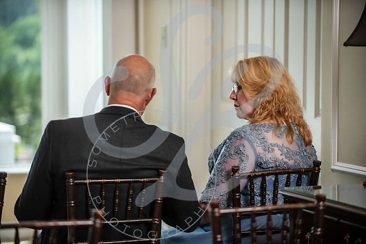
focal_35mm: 125
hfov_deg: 16.3
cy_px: 122
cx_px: 183
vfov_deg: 10.9
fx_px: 1275
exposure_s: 1/160
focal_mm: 125
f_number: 2.8
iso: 100
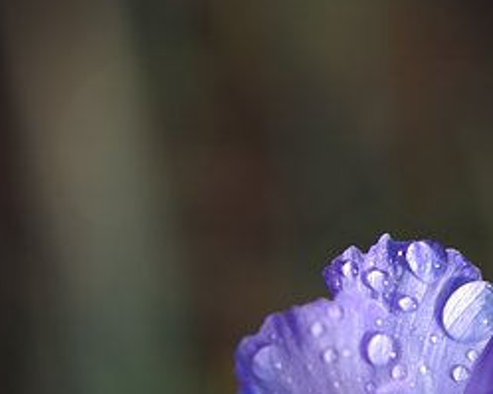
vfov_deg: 10.6
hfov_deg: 13.2
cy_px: 332
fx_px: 2115
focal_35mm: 145
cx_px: 451
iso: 100
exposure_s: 1/180
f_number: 2.8
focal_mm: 50
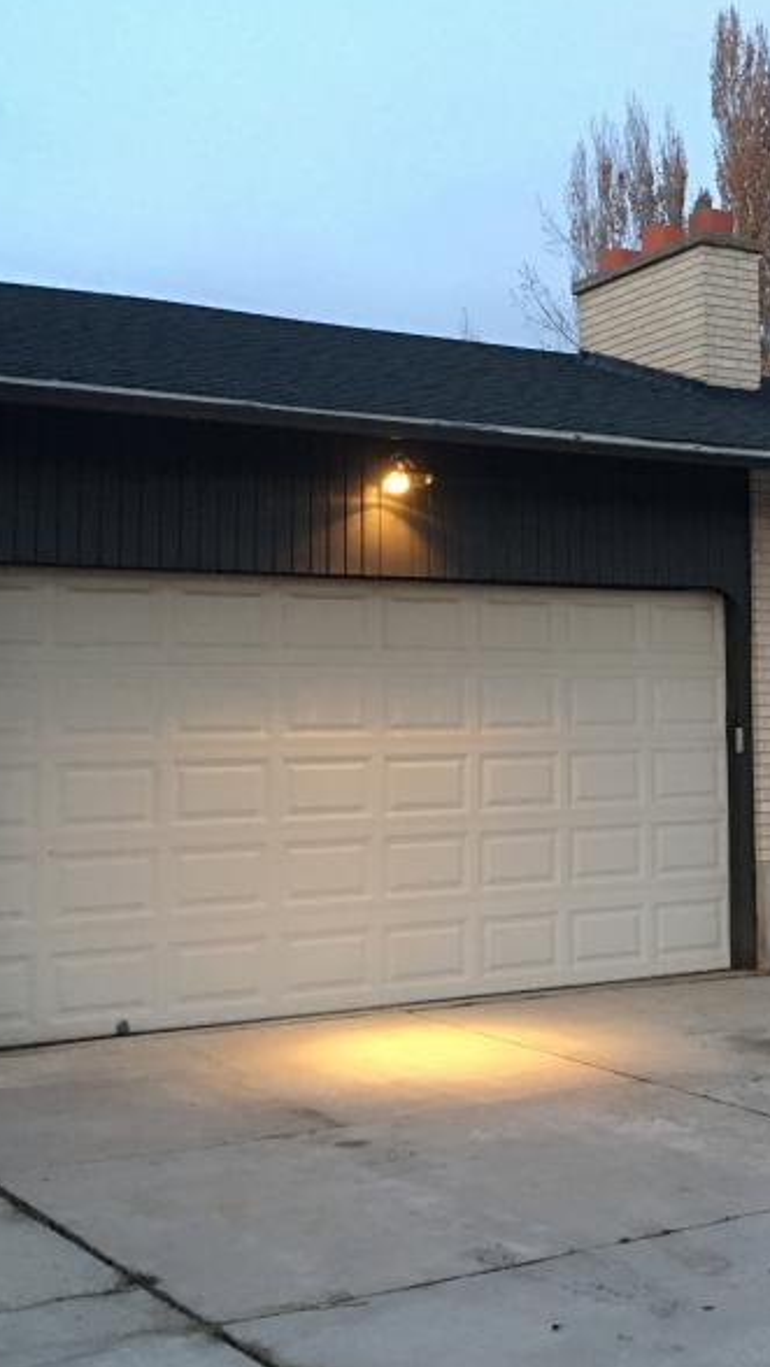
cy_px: 567
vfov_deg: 37.7
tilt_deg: +6.6
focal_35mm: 55
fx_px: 1995
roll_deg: +2.2
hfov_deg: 20.8
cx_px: 856
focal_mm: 4.15
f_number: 2.2
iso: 100
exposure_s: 1/15
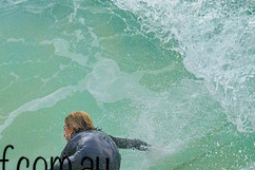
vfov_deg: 0.5
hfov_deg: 0.8
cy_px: 145
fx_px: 18227
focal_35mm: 2575
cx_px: 99
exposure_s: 1/2000
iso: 2000
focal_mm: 800
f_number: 11
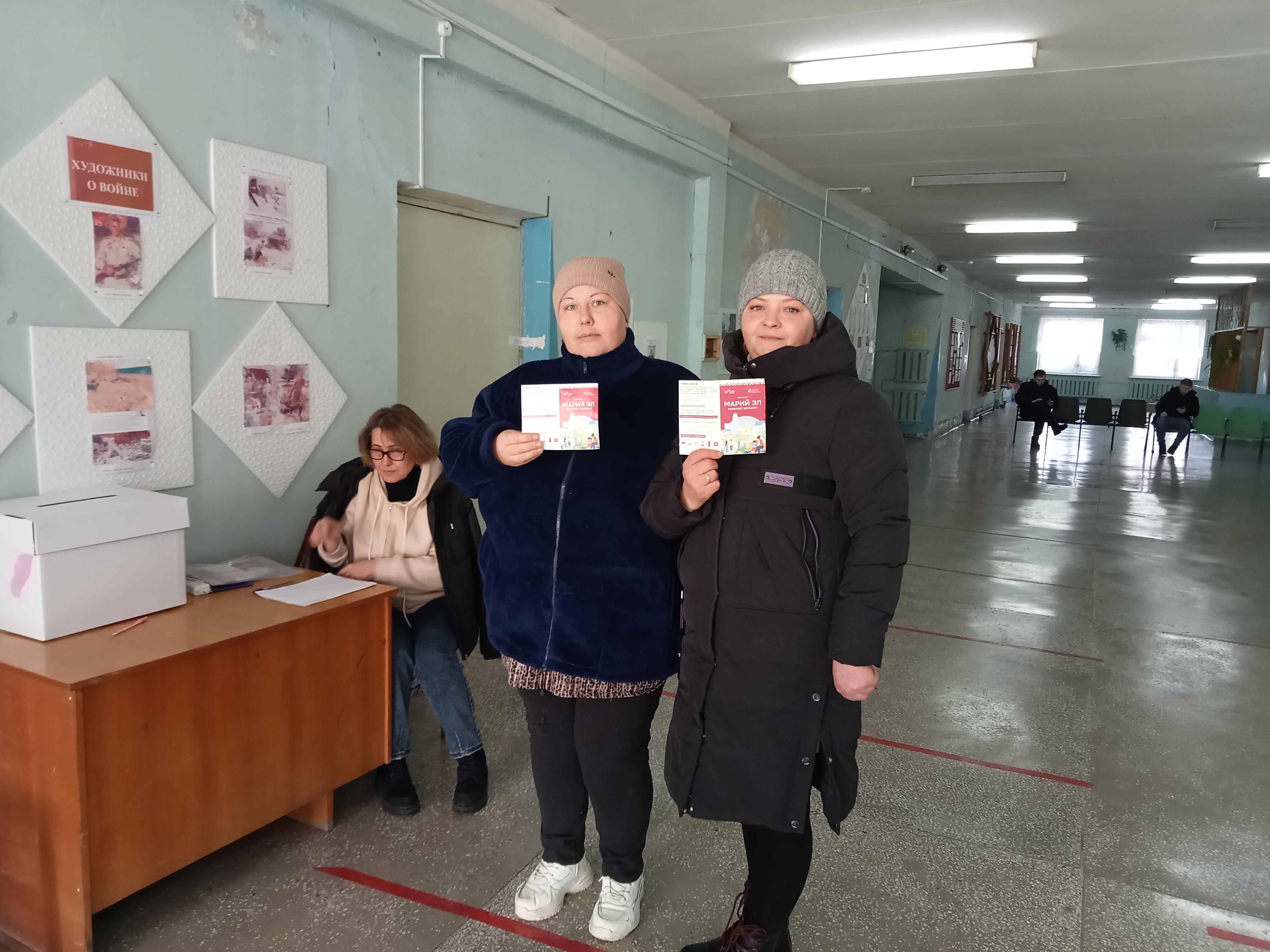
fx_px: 1027
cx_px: 635
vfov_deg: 49.7
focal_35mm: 28
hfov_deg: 63.4
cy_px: 476
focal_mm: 3.46
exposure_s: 1/33.3
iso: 366
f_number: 2.2
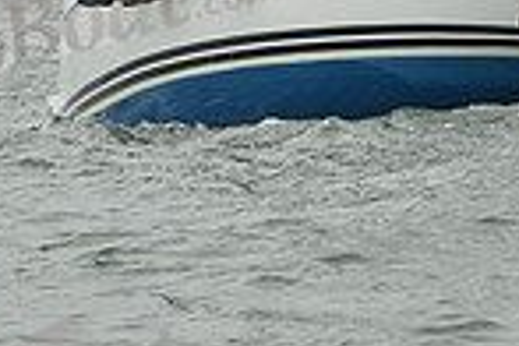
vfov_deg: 1.7
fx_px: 11388
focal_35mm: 790
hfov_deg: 2.6
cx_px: 466
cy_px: -196
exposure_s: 1/1000
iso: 320
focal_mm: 200
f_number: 10
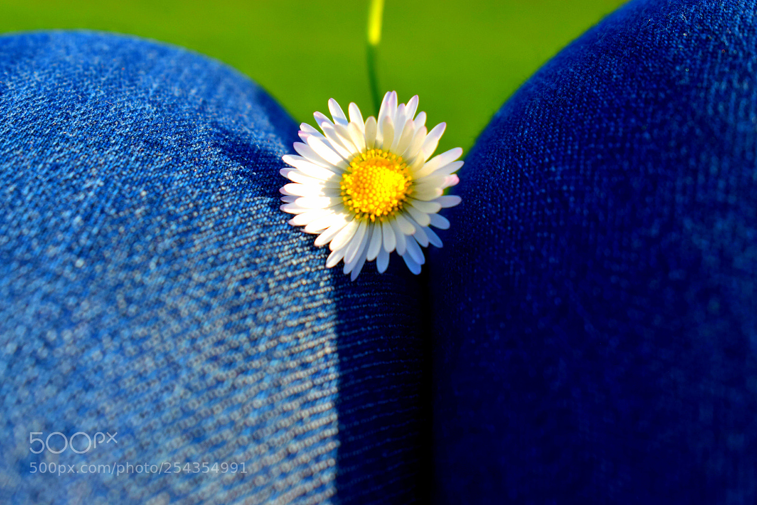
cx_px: 378
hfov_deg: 26.0
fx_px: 1641
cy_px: 252
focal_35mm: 78
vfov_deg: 17.5
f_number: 11
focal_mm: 52
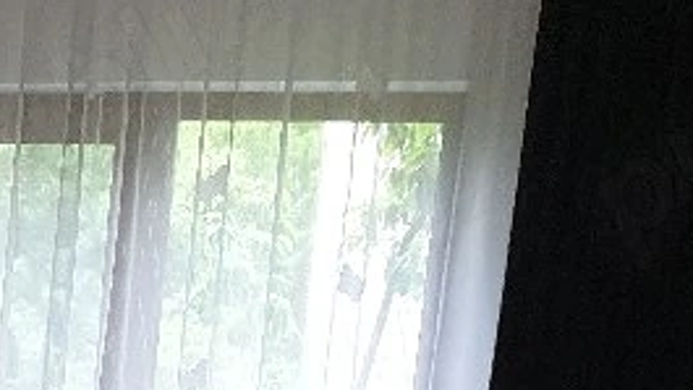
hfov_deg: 18.1
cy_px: 730
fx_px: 1966
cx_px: -309
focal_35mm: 107
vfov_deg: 10.6
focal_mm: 4.3
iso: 125
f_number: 2.4
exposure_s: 1/50
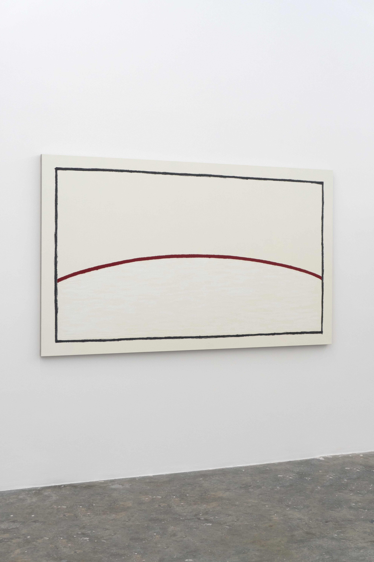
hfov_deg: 27.3
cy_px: 281
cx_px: 187
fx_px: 771
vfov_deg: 40.0
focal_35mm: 50
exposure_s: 1/13
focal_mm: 33
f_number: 10
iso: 320
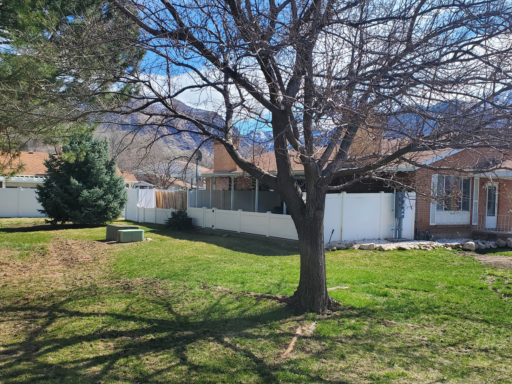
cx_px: 280
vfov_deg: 42.9
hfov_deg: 55.3
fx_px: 488
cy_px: 209
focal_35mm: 33
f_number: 2.4
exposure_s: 1/1076
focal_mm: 4.3
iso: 50
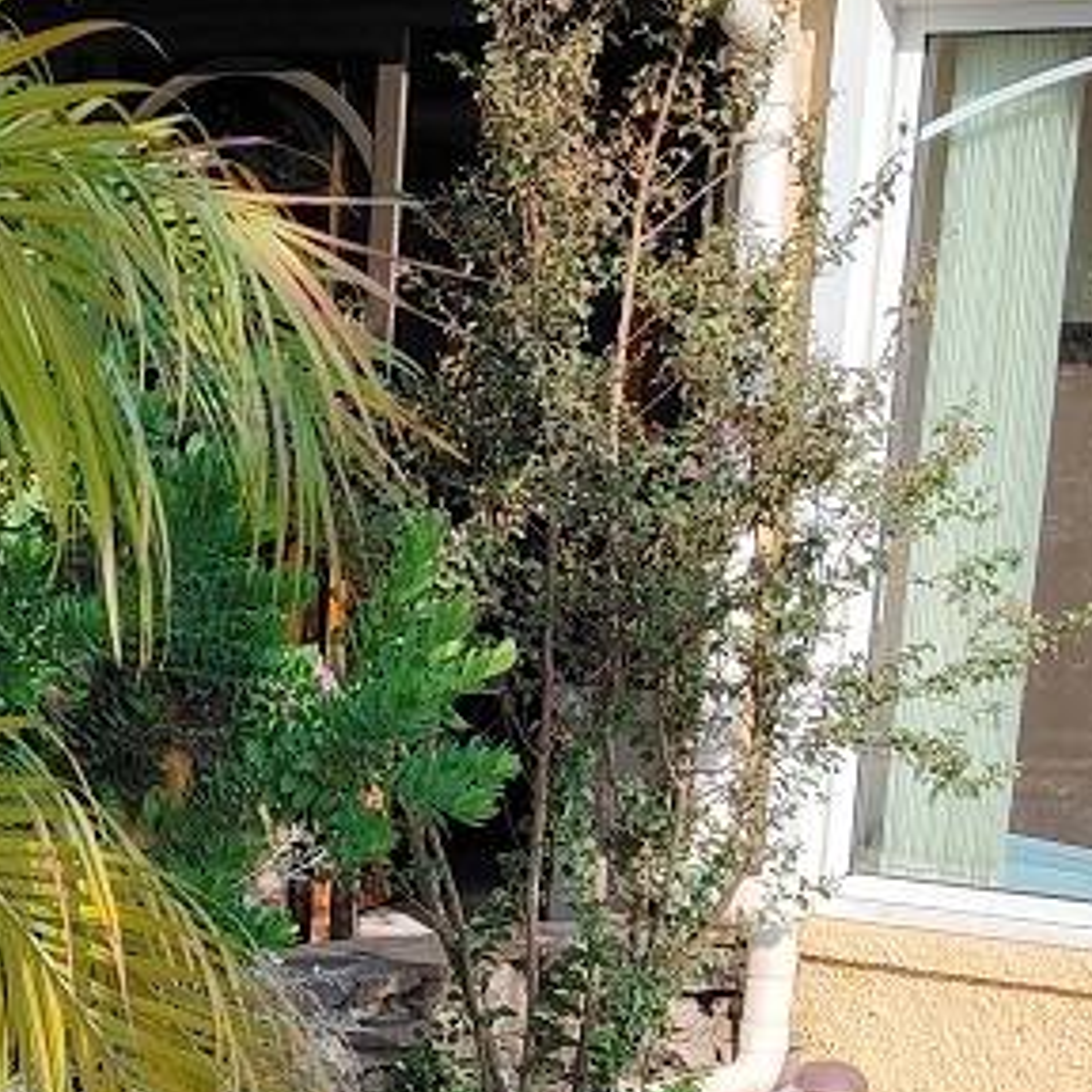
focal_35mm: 103
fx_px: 3676
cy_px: 1380
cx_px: 193
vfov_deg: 16.1
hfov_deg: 16.7
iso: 100
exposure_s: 1/782
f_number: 1.75
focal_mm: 5.25
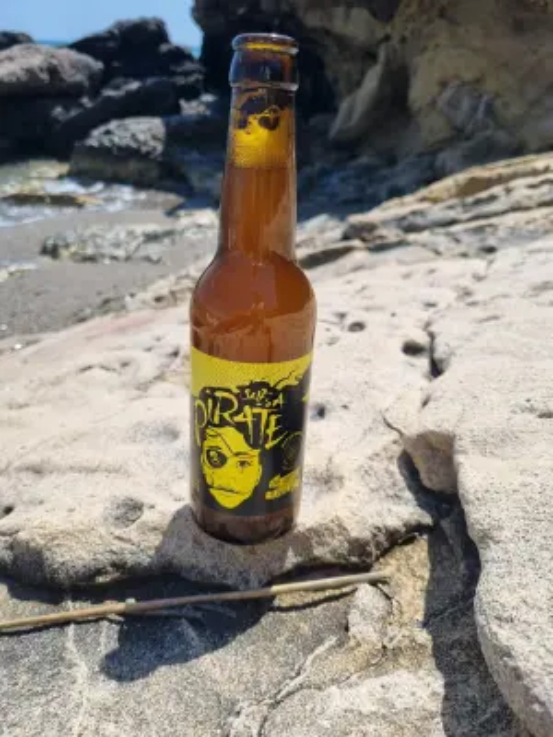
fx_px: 554
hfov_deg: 53.1
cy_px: 368
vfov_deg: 67.3
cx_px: 276
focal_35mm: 26
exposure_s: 1/2744
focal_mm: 5.4
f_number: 1.8
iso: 50
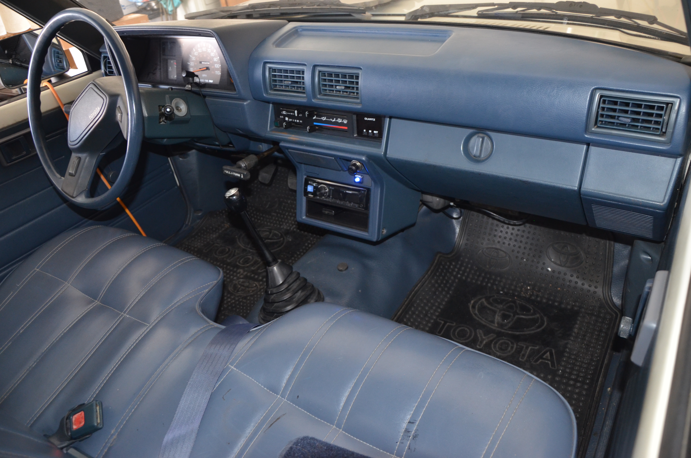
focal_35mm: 27
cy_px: 229
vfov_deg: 47.7
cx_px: 346
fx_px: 517
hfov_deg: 67.5
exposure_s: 1/60
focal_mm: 18
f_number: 3.5
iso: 800
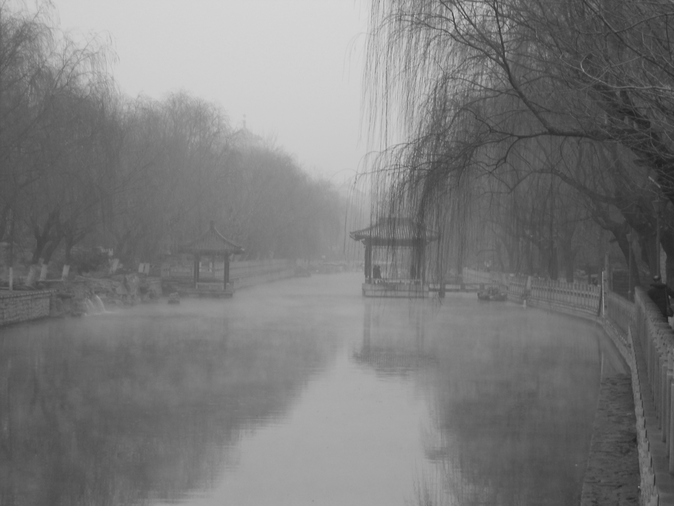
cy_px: 253
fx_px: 1928
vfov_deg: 14.9
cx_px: 337
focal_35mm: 99
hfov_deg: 19.8
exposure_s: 1/40
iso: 80
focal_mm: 17.6
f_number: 5.5
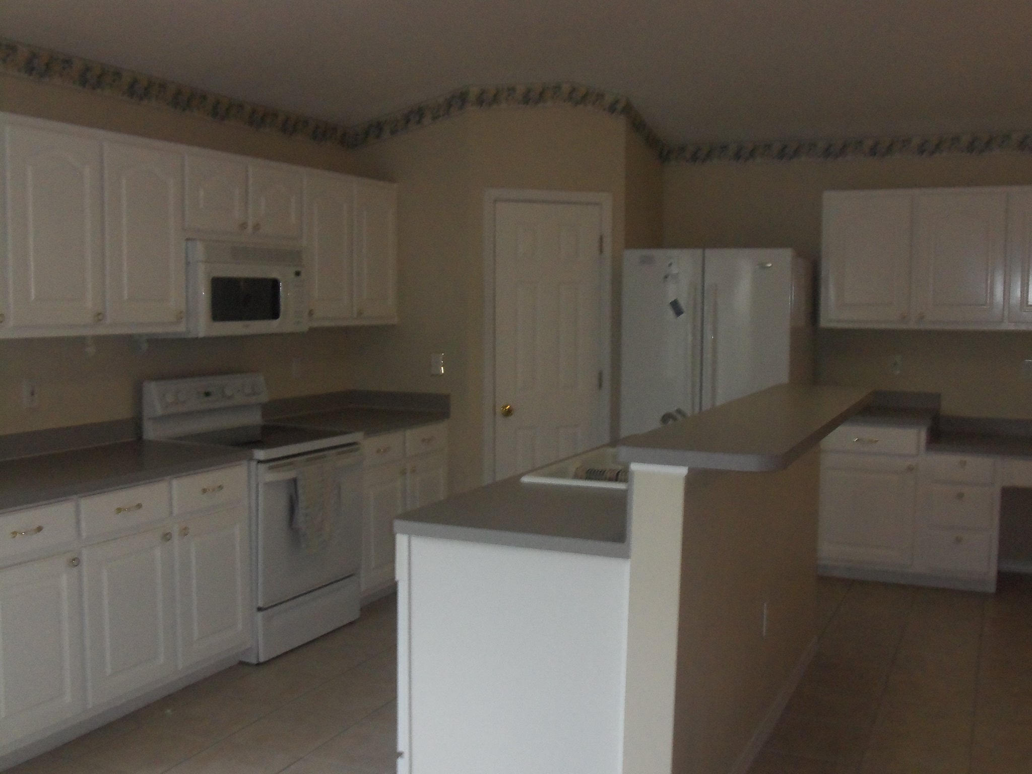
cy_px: 387
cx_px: 516
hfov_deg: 50.1
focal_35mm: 37
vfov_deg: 38.7
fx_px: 1103
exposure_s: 1/30
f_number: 3.6
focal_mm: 6.7
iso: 400
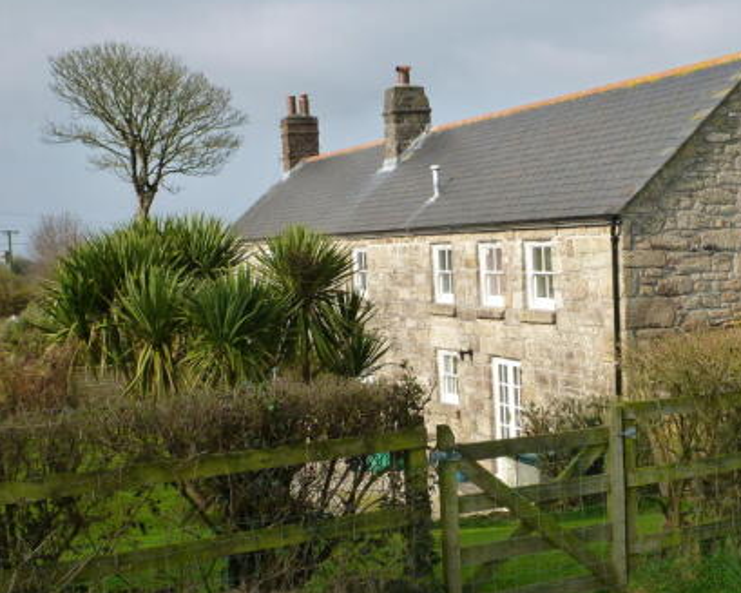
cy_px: 342
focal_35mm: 57
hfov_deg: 32.7
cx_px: 497
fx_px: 1250
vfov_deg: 26.6
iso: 160
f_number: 4.2
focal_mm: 7.4
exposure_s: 1/400
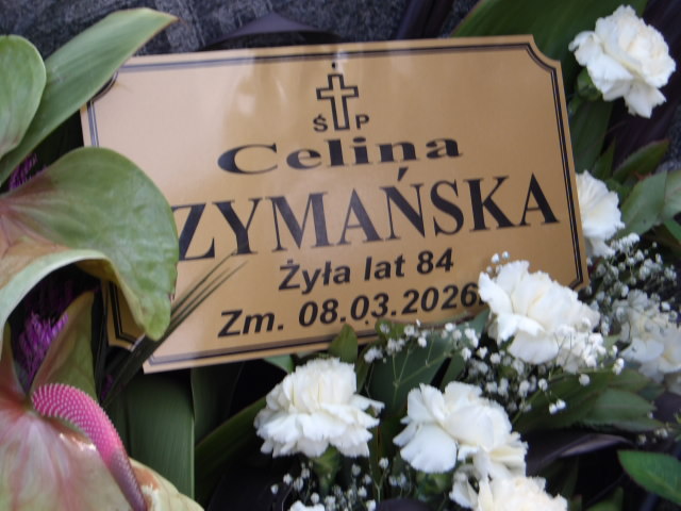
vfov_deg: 17.0
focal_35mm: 87
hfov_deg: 22.5
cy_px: 256
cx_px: 340
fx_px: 1712
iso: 100
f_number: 5.6
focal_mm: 15.6
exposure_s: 1/76
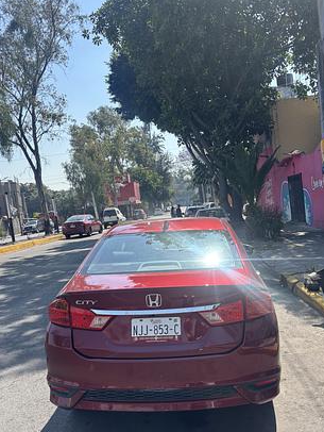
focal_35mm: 32
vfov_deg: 56.7
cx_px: 181
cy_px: 238
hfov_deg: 44.1
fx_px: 399
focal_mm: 5.96
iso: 50
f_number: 1.6
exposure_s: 1/1783
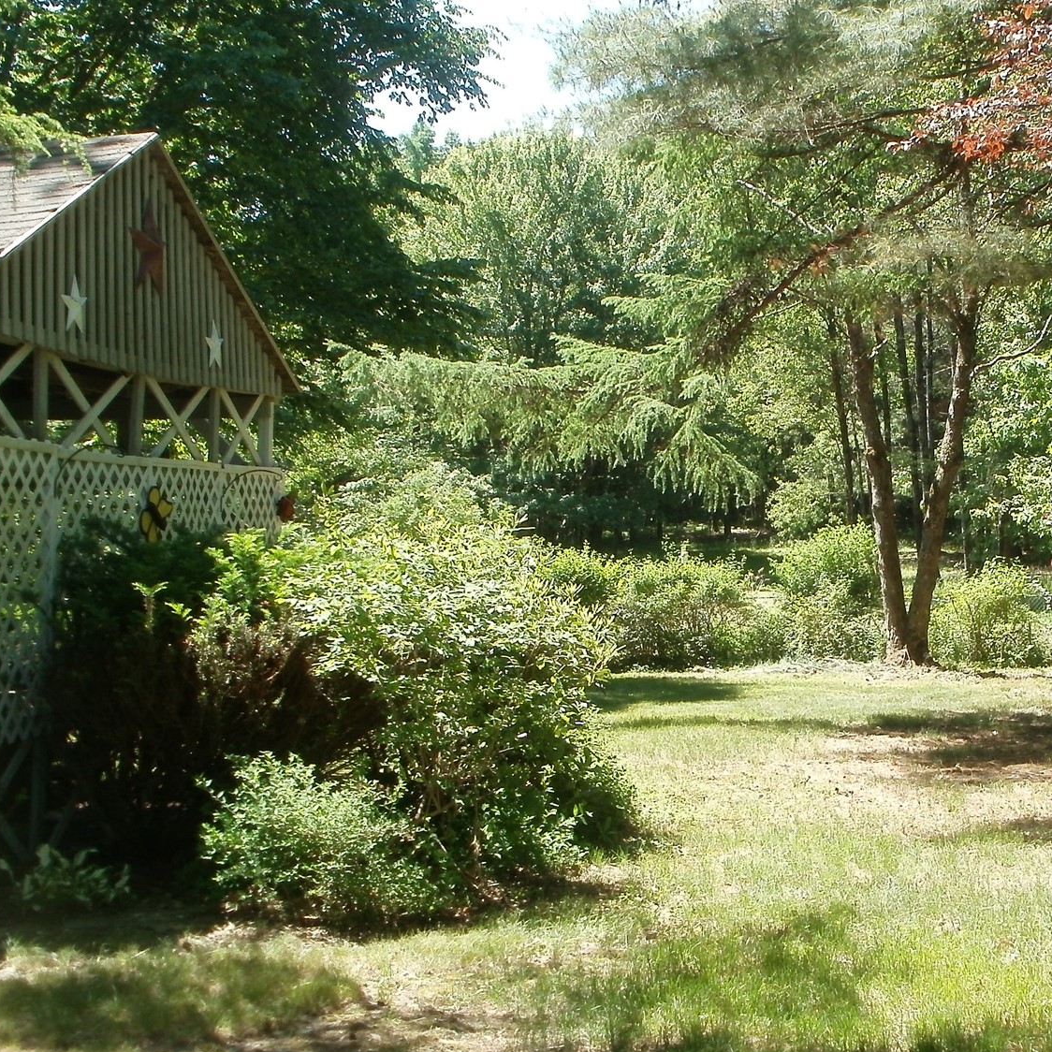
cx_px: 858
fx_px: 1994
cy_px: 494
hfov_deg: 28.8
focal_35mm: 58
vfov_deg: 29.5
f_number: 5.6
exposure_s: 1/80
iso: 100
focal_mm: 6.3
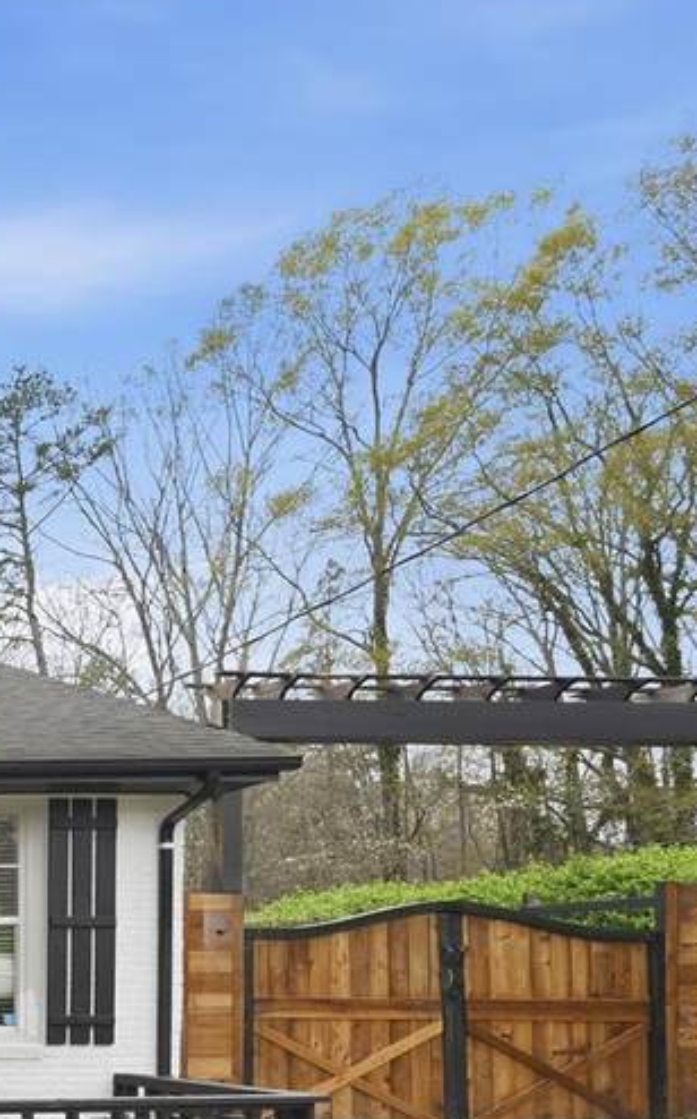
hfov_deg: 20.2
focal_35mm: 37
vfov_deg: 48.9
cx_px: -645
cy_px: 939
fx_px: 1127
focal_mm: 14
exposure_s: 1/500
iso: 640
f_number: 4
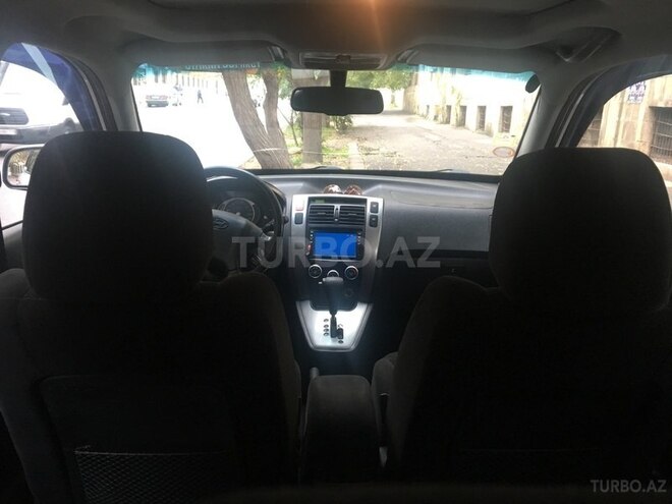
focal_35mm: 29
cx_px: 336
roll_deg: -2.8
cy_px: 252
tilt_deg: -14.5
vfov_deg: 48.2
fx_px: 563
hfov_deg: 61.7
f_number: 2.2
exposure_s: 1/33
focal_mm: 4.15
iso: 125
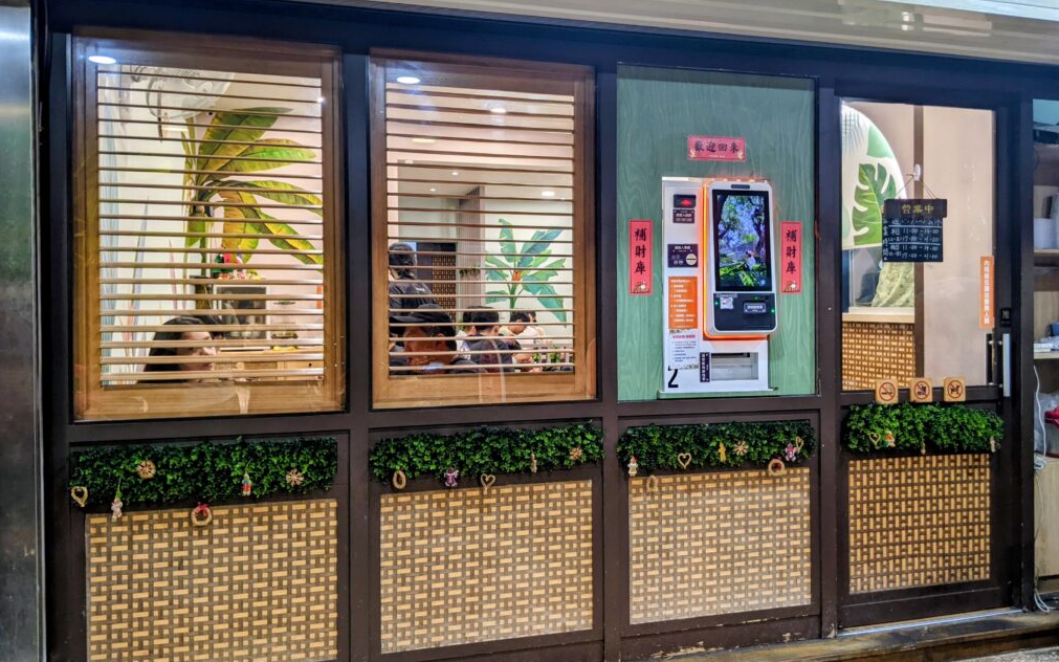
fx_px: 837
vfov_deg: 43.1
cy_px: 308
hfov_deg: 64.6
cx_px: 532
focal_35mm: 29
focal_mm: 4.44
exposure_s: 1/40
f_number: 1.8
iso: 54
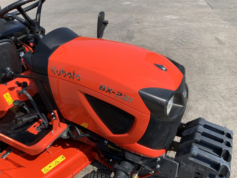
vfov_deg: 48.2
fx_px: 199
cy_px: 89
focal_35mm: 29
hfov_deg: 61.7
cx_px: 118
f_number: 1.8
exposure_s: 1/1451
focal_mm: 3
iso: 16
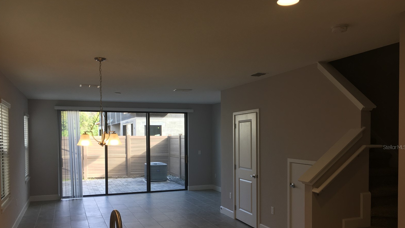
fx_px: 344
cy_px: 147
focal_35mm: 32
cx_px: 202
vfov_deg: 36.4
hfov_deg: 61.0
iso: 32
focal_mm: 4.15
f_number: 2.2
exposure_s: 1/60
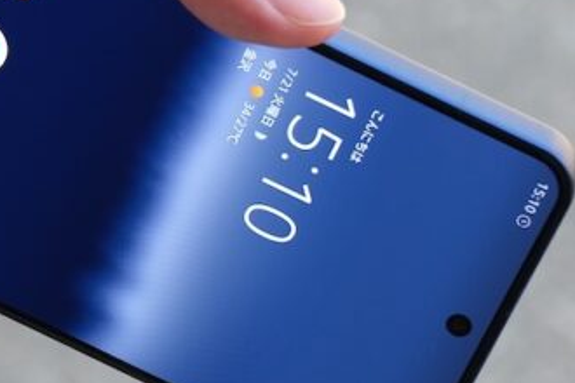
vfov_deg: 4.6
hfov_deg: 6.8
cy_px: 143
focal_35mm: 302
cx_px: 75
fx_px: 4823
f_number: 5
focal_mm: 55
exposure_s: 1/125
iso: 200
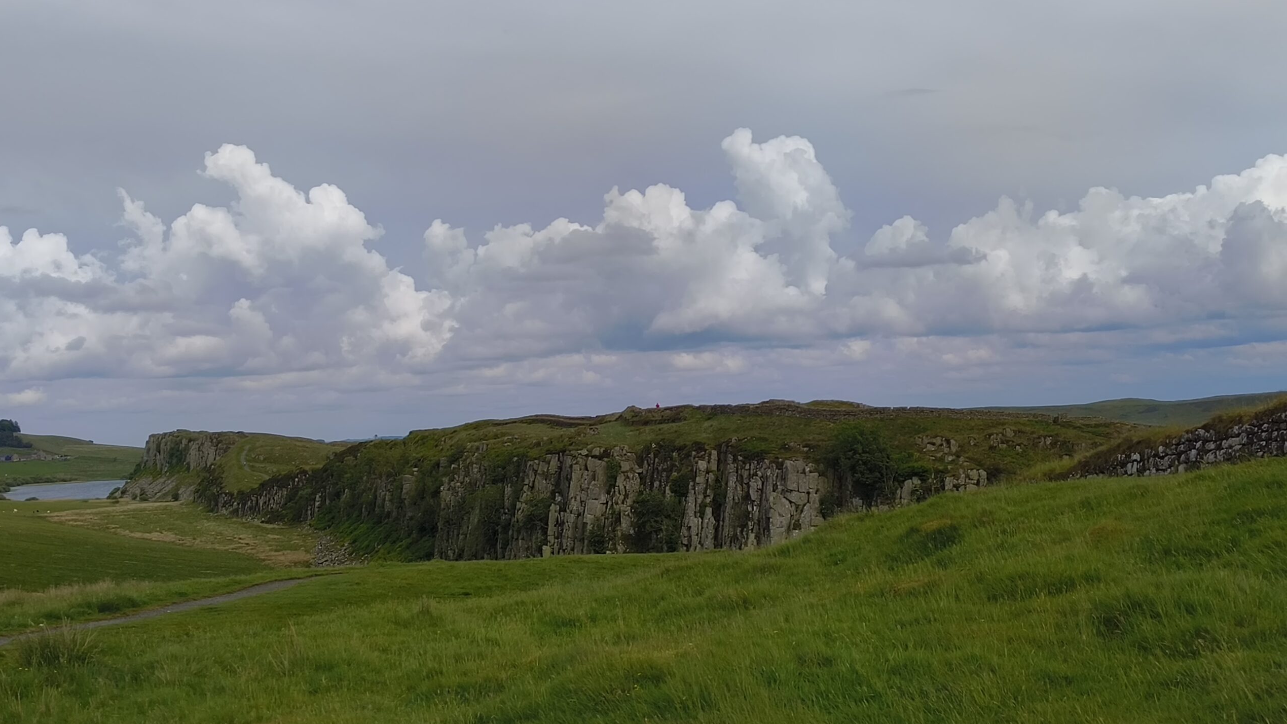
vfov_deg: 21.8
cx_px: 639
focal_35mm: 55
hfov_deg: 37.8
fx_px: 1877
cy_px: 390
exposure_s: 1/6155
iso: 100
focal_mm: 5.56
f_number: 1.87
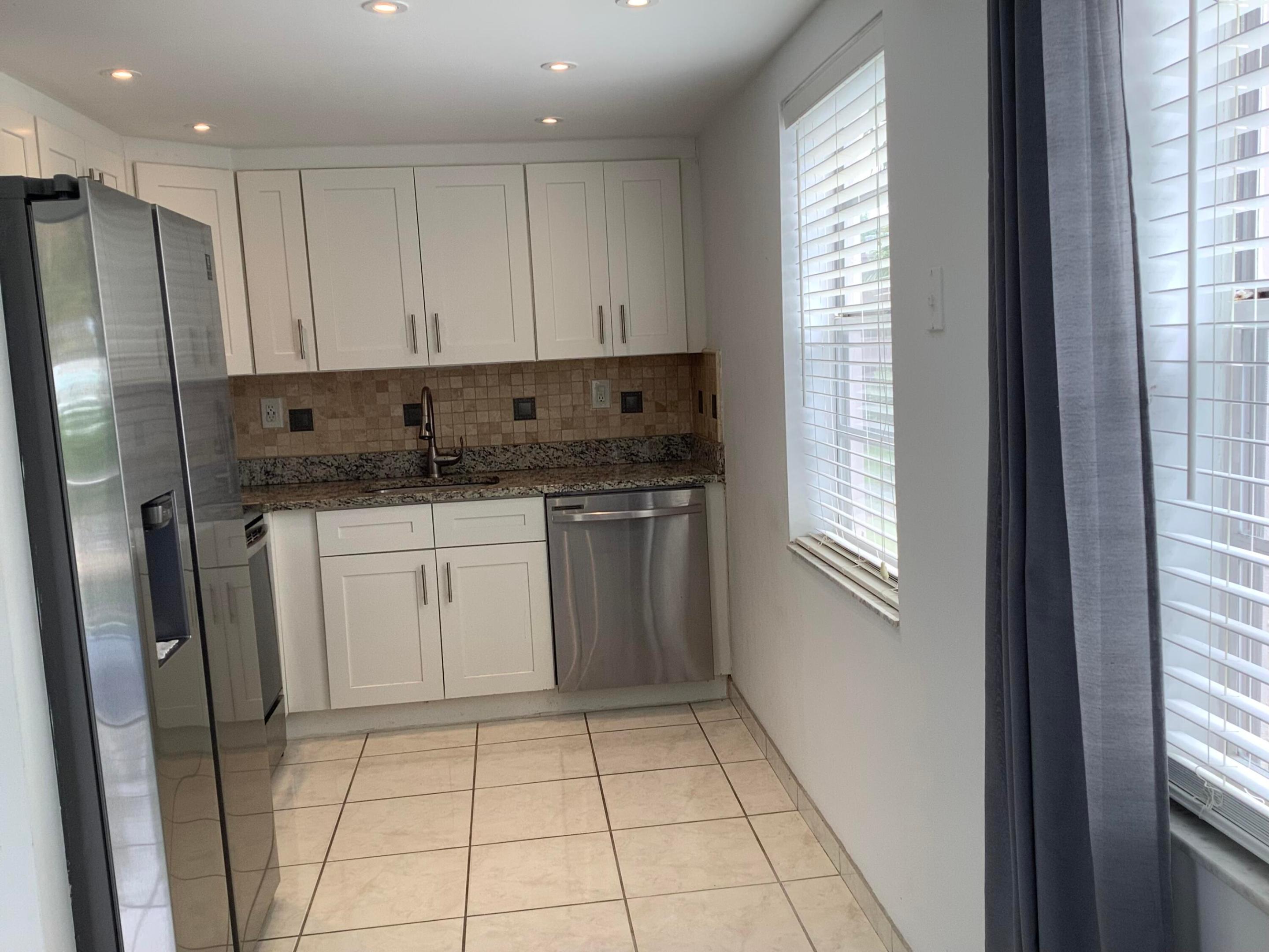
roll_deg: +1.6
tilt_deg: -7.5
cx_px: 634
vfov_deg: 45.4
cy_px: 476
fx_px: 1136
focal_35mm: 31
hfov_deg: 58.4
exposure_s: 1/120
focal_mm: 3.3
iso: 40
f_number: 2.4
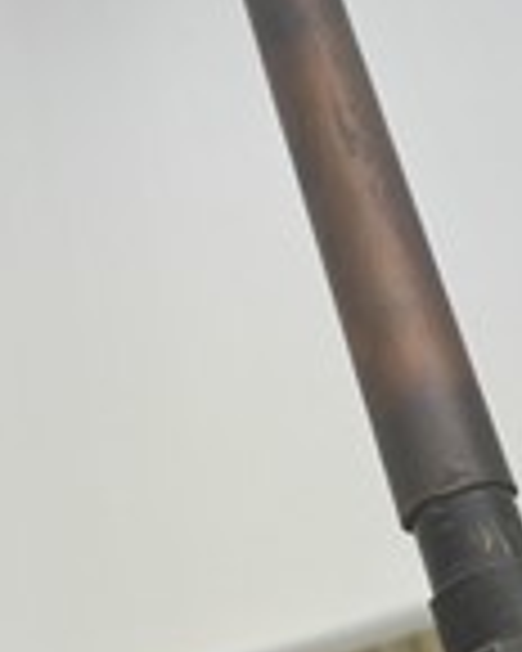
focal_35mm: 70
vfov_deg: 26.8
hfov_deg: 21.8
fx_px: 1352
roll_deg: +17.6
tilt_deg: +28.3
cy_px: 162
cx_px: 306
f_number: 1.6
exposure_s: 1/143
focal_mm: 5.1
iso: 32
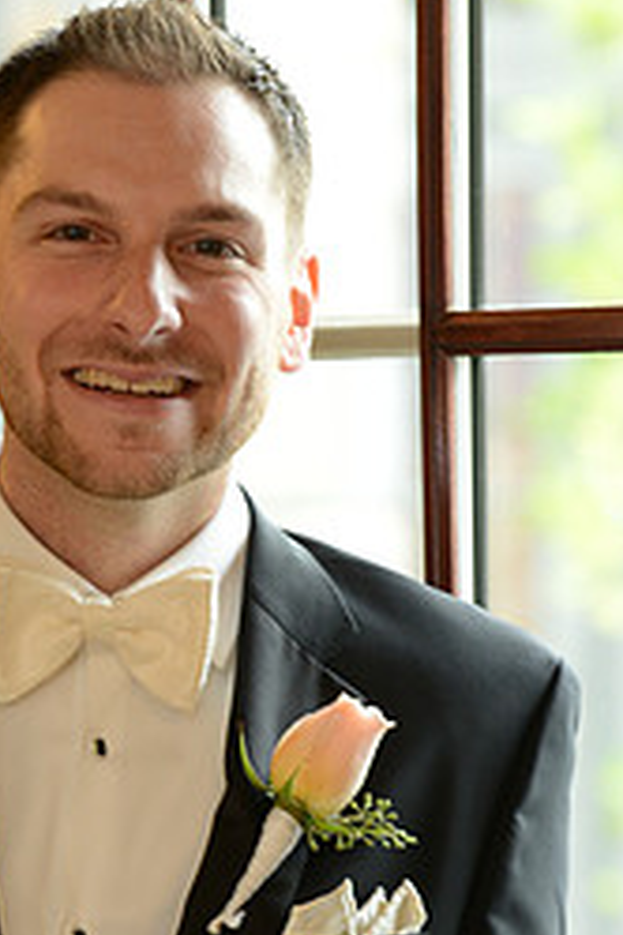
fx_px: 8462
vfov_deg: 6.3
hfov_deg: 4.2
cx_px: 47
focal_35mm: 326
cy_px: 762
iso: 800
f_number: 6.3
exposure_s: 1/60
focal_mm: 140
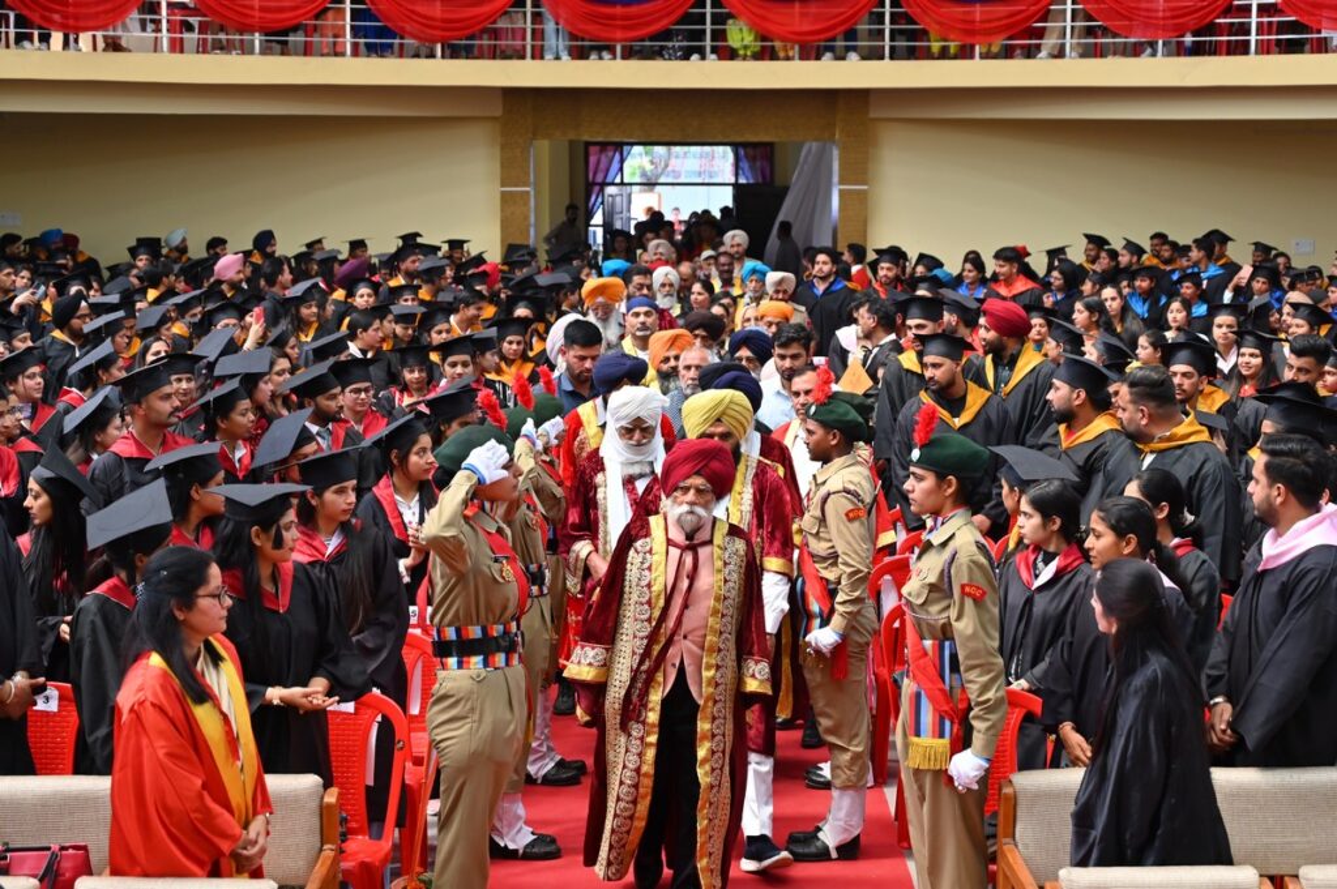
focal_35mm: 59
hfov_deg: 34.0
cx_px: 668
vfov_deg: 23.0
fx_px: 2189
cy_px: 444
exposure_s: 1/160
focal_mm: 59
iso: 800
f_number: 5
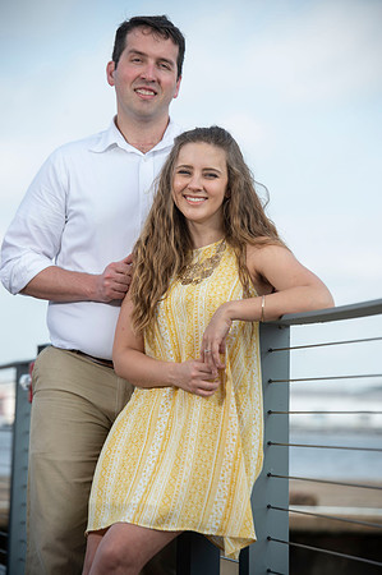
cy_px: 288
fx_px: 2473
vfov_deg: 13.3
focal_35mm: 155
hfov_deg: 8.8
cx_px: 191
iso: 50
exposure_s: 1/200
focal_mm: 155
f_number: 5.6
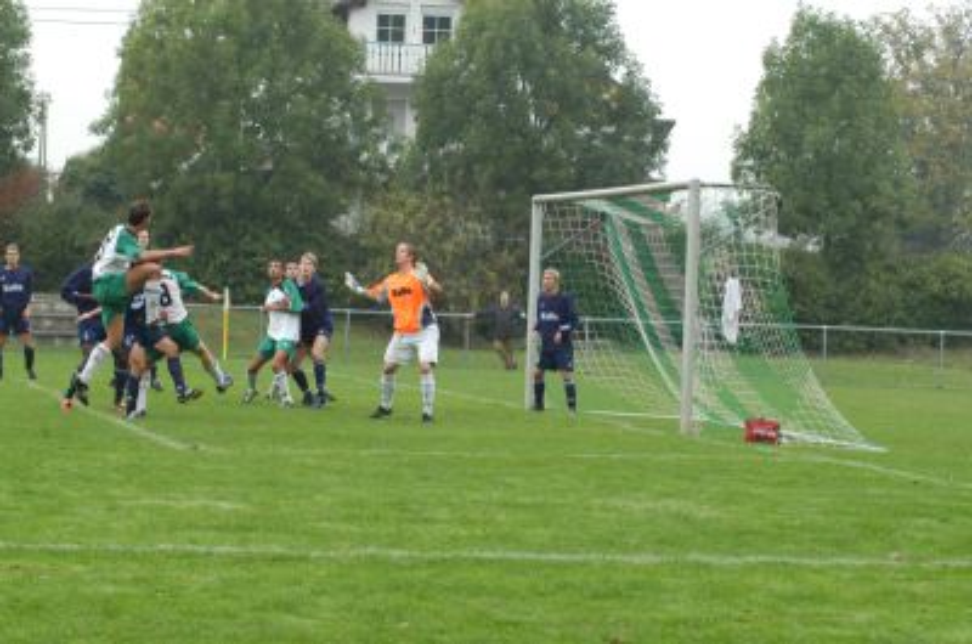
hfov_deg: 15.9
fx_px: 3476
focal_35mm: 129
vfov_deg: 10.6
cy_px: 322
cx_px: 486
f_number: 4.5
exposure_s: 1/320
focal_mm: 86
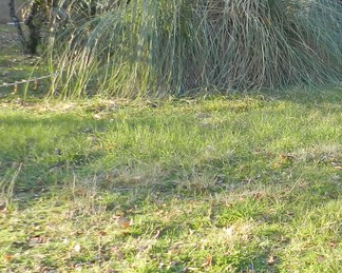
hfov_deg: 24.9
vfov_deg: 21.5
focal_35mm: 71
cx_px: 377
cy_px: 133
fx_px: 718
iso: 160
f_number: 3.4
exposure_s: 1/160
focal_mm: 4
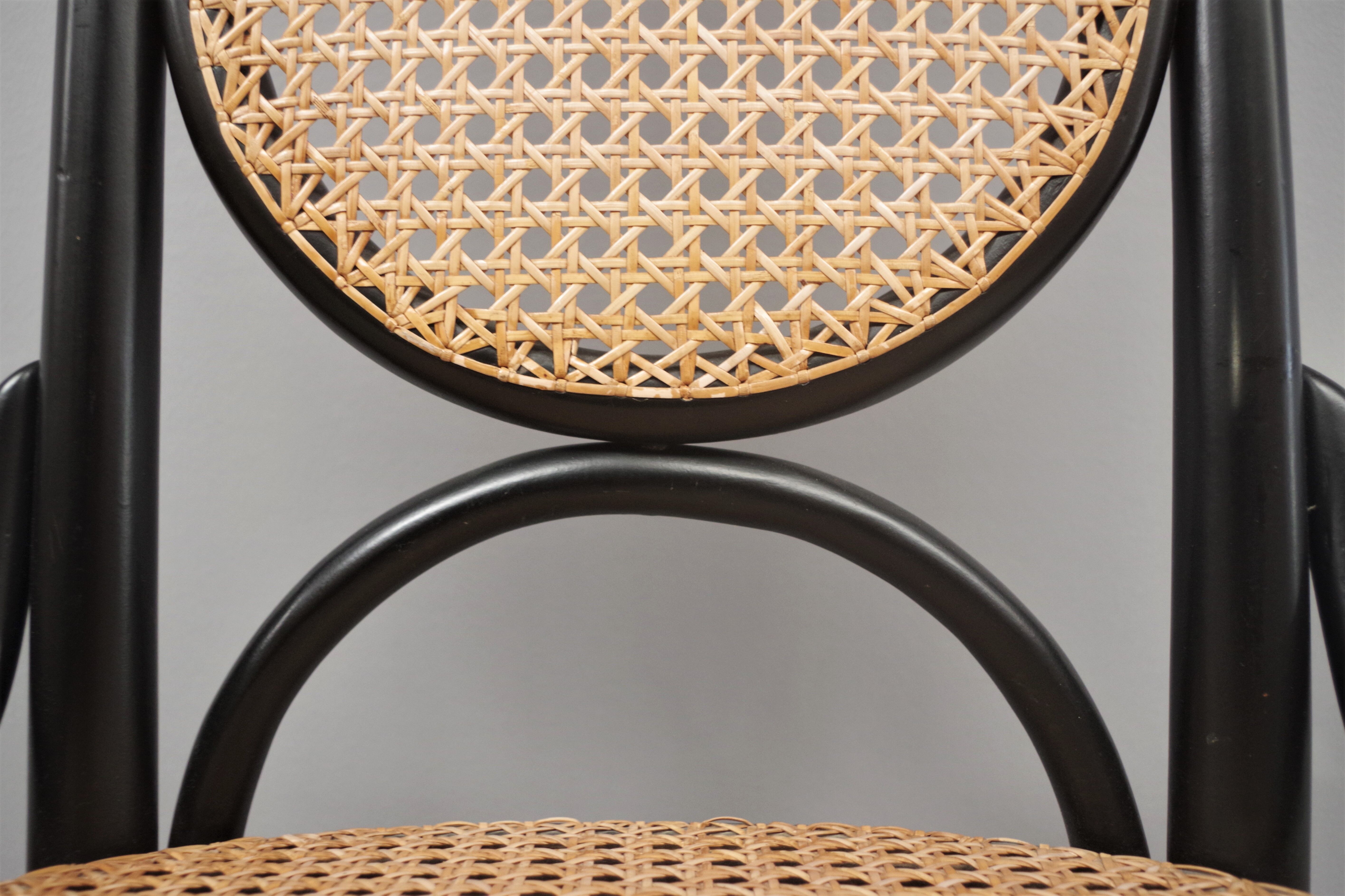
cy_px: 448
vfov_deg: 38.9
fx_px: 1270
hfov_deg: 55.8
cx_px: 672
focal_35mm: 34
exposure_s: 1/60
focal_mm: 23.13
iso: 800
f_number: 4
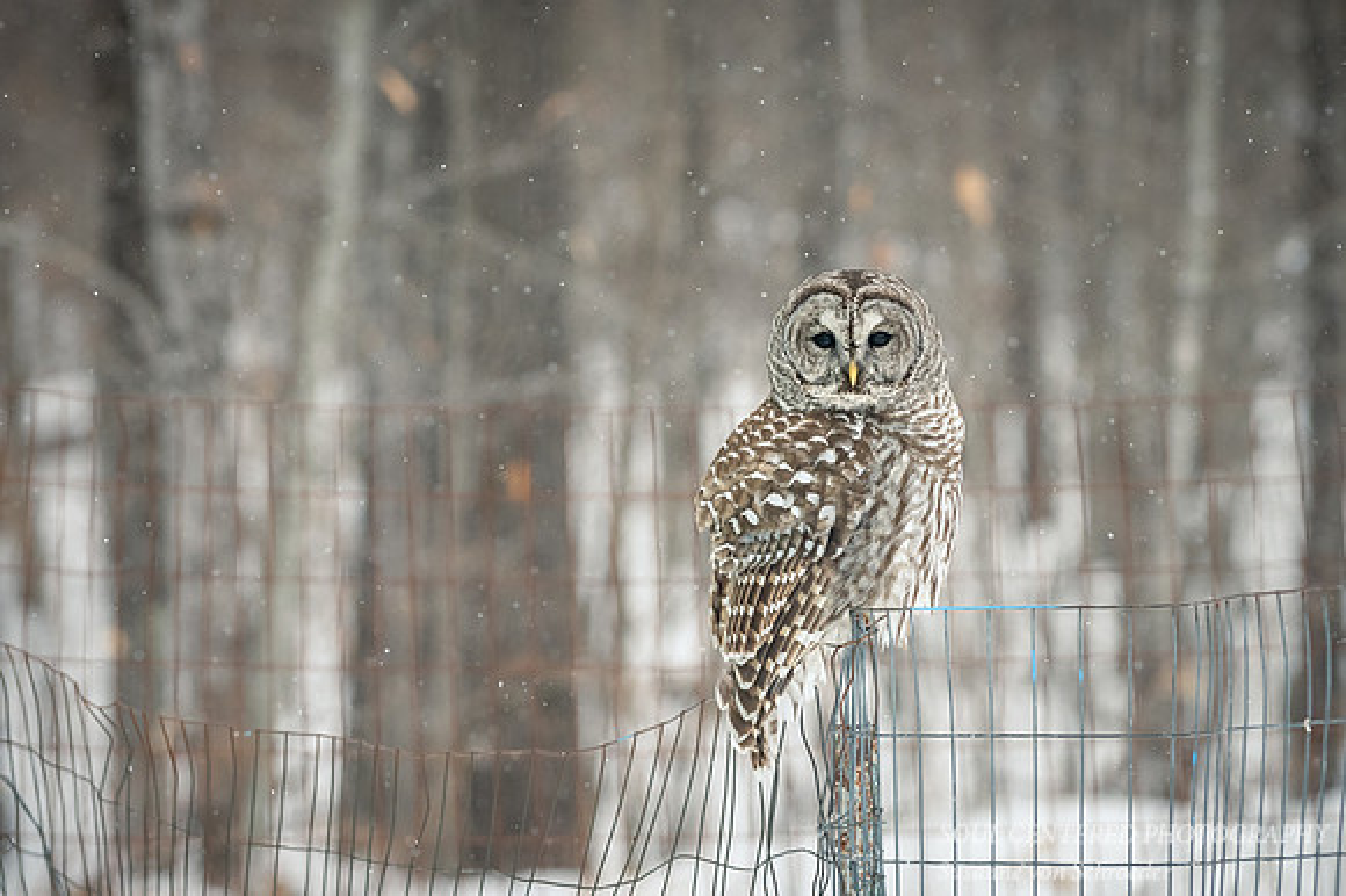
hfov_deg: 5.5
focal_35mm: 376
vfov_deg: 3.7
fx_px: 14036
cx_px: 681
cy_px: 338
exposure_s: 1/500
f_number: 5.6
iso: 640
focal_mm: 200
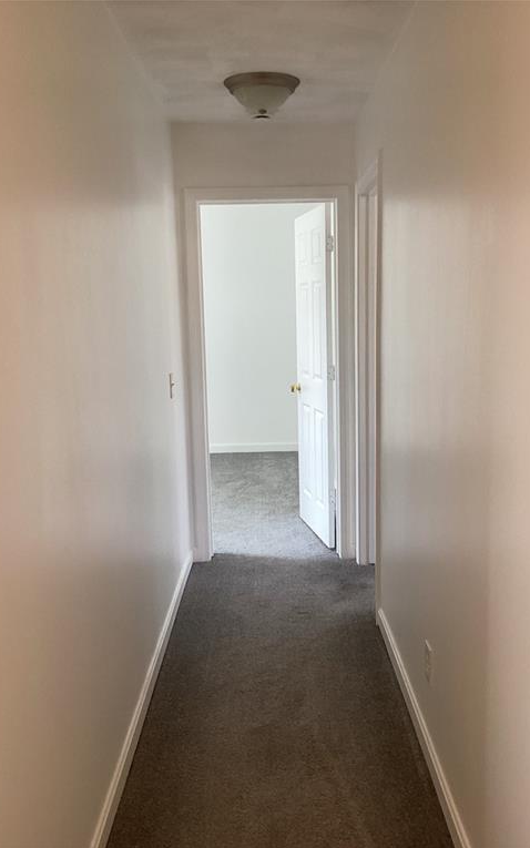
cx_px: 286
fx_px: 763
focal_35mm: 33
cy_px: 425
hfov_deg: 38.3
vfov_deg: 58.1
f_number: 2.4
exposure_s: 1/60
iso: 125
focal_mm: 3.3
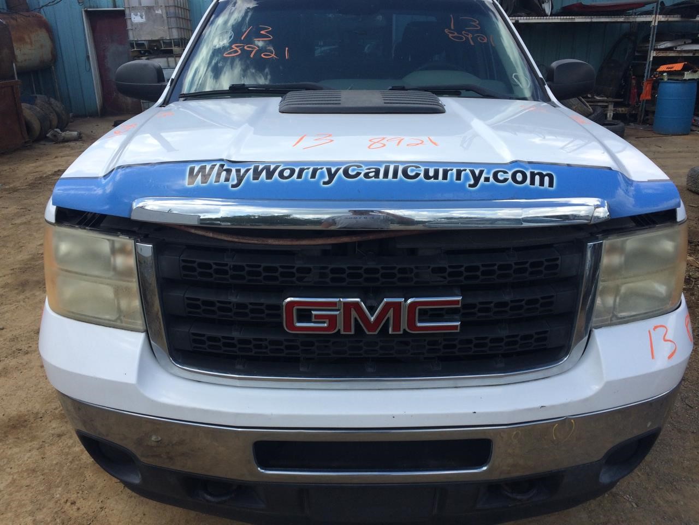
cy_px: 262
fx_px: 586
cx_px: 350
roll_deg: +0.9
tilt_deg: -16.9
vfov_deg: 48.2
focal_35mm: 29
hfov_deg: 61.7
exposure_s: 1/1244
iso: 32
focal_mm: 4.15
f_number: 2.2
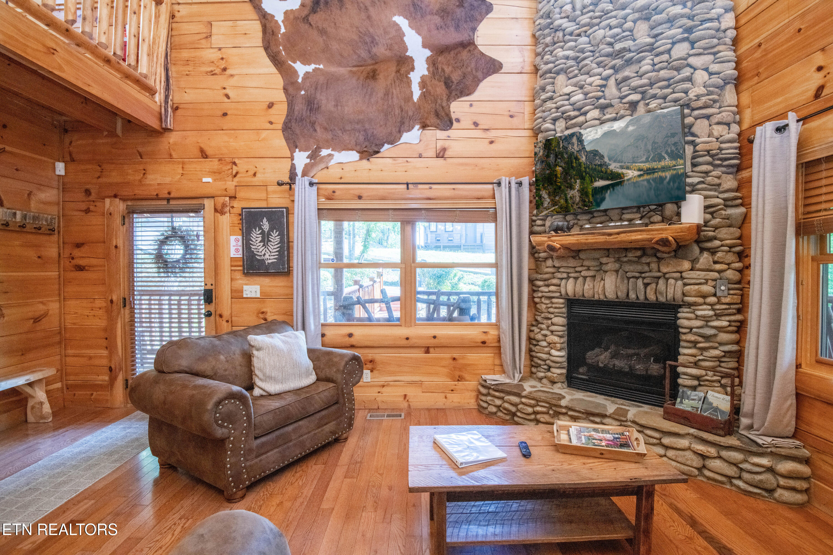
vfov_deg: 73.7
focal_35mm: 16
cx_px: 416
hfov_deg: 96.7
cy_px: 278
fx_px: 370
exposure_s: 1/60
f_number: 9
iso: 500
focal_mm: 16
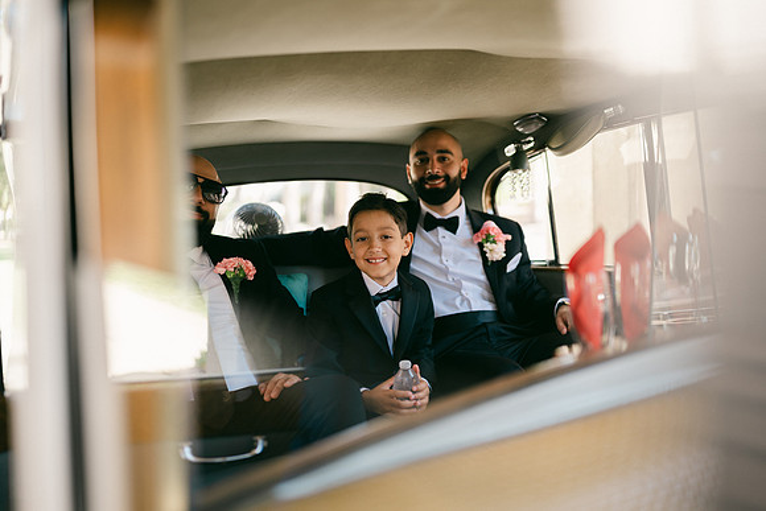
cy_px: 256
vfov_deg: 37.9
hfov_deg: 54.4
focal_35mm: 35
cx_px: 383
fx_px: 745
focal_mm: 35
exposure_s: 1/640
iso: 160
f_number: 1.3
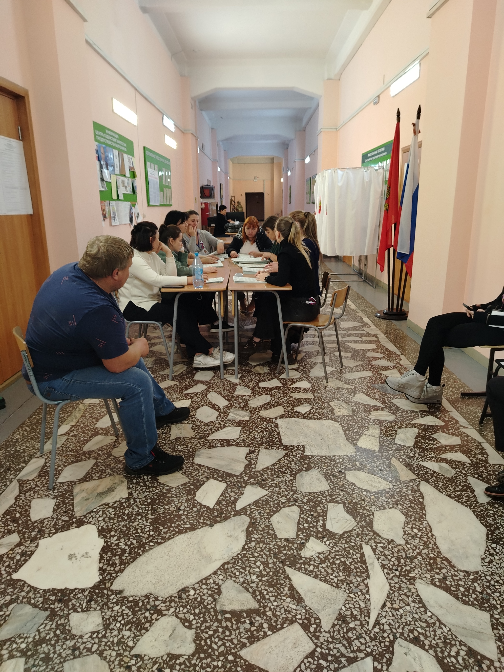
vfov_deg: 71.6
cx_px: 252
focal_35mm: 24
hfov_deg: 56.8
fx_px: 466
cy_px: 336
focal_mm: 5.25
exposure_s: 1/33.3
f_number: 1.75
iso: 734
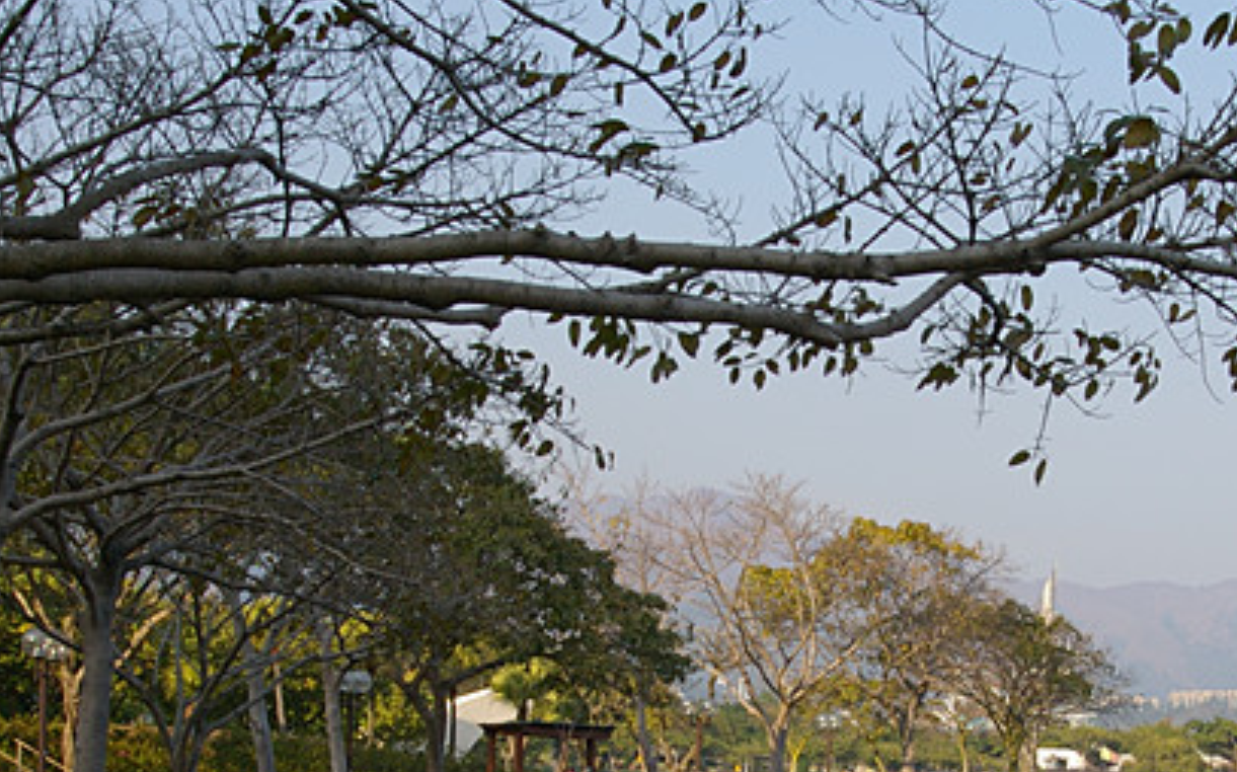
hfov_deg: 26.3
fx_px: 2628
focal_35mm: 78
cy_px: 649
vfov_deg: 16.5
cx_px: 839
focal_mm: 26
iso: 200
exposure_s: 1/100
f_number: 11
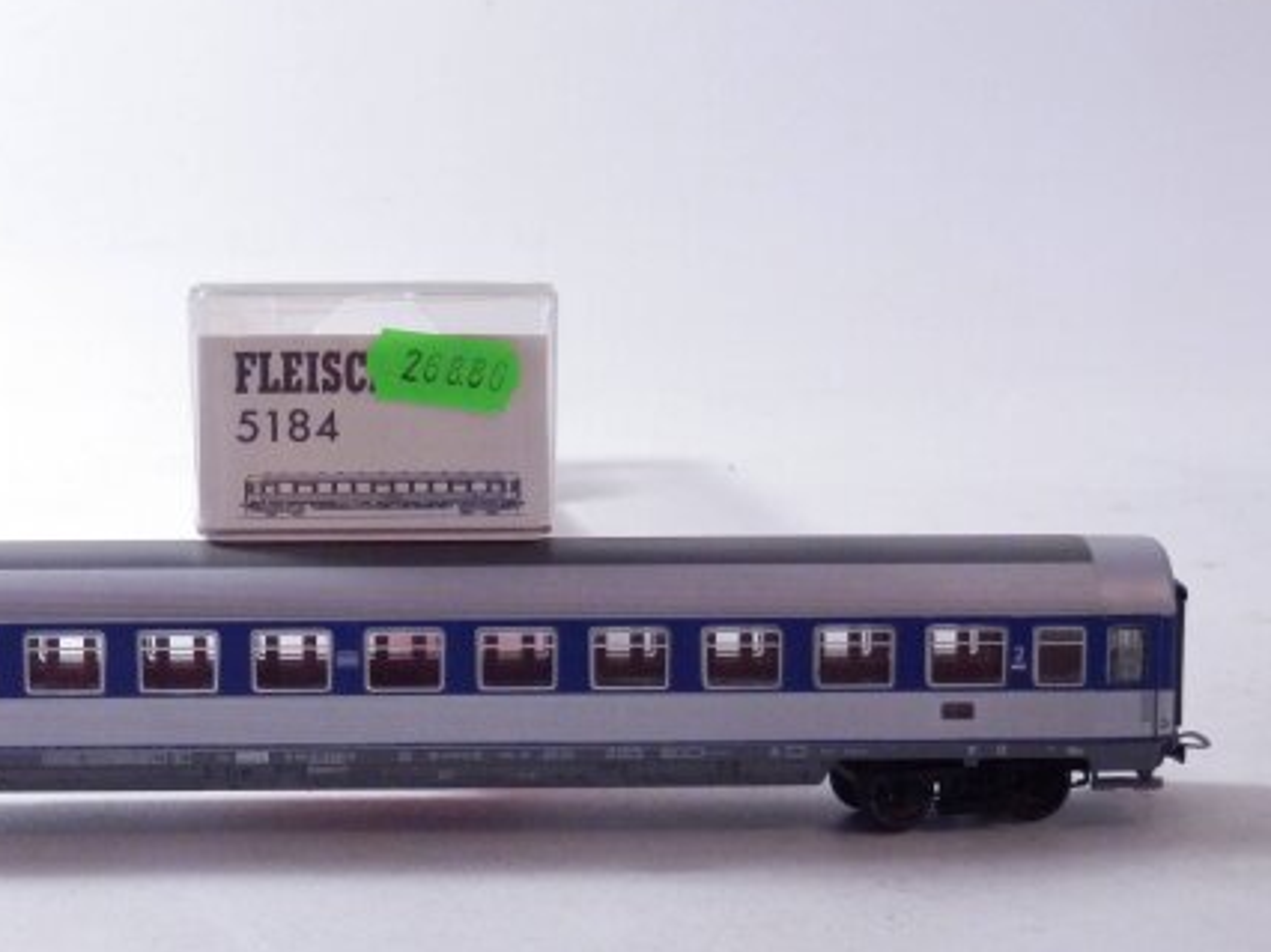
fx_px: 3413
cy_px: 630
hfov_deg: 21.0
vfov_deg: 15.8
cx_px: 403
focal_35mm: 93
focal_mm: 11.9
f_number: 4.4
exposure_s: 1/160
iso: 800
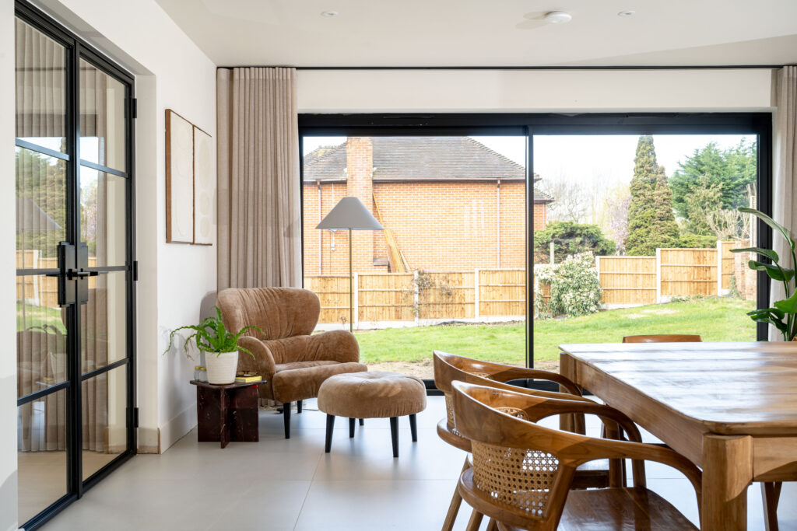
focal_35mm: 36
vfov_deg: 36.9
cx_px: 398
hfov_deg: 53.1
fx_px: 797
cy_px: 266
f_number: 9
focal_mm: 36
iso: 200
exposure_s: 1/15
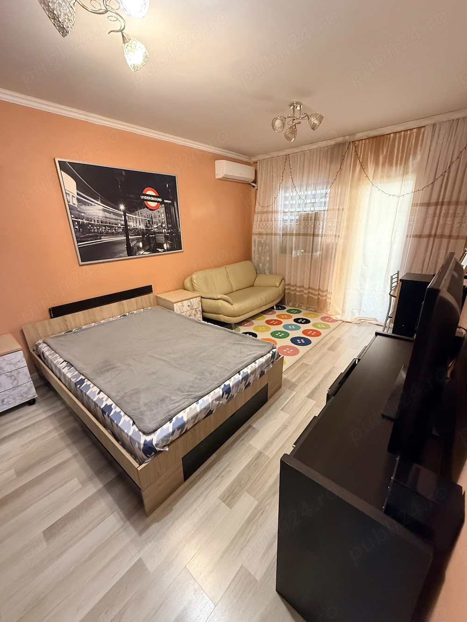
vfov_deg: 102.1
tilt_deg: -18.3
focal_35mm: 14
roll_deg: +1.4
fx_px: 252
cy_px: 311
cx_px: 234
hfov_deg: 85.7
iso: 640
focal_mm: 2.22
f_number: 2.2
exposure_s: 1/50
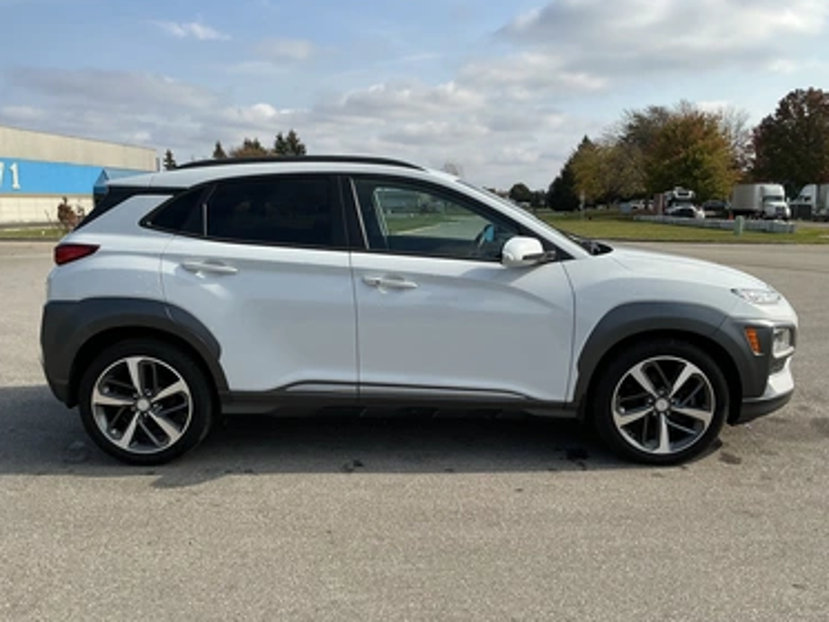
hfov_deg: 59.9
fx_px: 719
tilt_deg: -7.6
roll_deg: -0.4
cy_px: 322
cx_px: 422
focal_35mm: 30
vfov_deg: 46.8
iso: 25
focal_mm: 3
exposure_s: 1/1912
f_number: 1.8
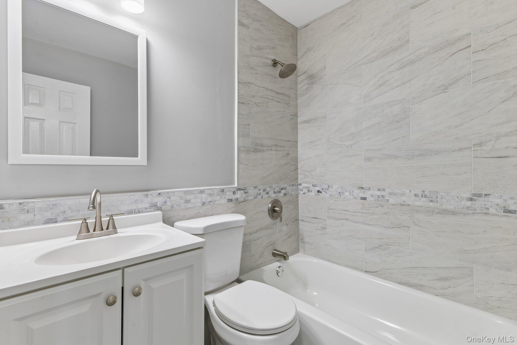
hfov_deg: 93.3
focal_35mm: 17
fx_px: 244
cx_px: 258
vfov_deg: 70.4
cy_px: 172
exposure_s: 1/8
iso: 250
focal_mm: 17
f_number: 9
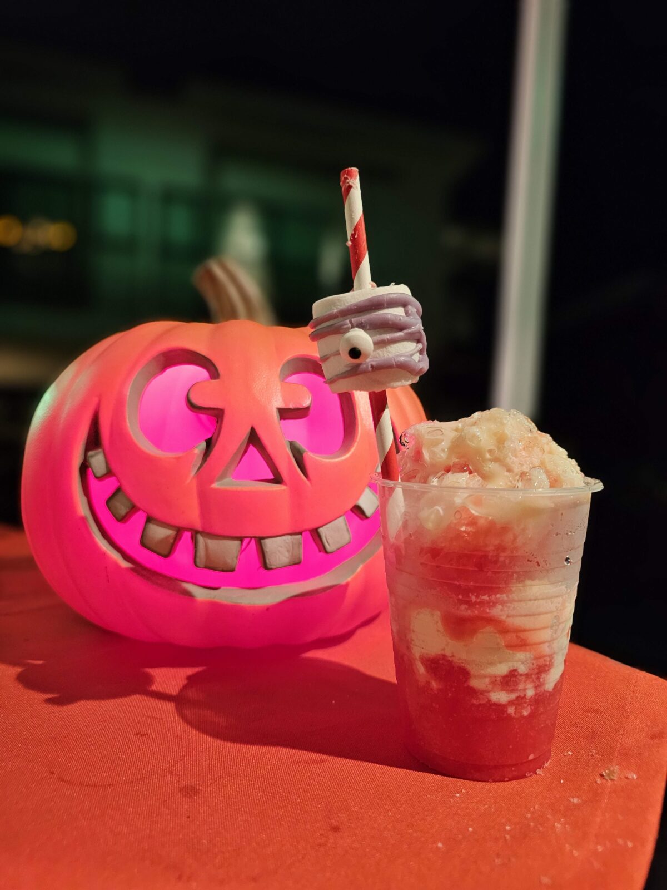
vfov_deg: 73.9
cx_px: 334
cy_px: 445
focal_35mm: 23
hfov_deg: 58.9
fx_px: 591
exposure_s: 1/120
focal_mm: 6.3
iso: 1000
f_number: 1.7
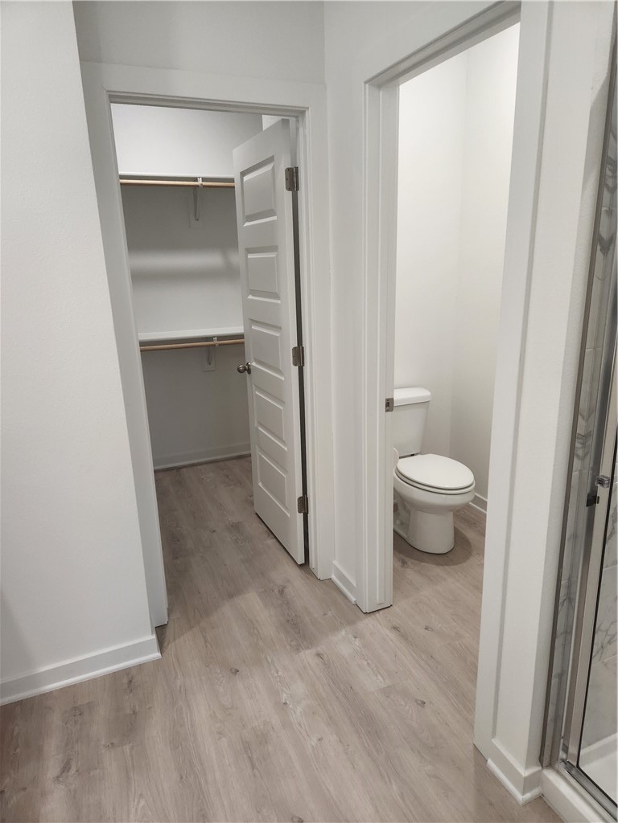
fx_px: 547
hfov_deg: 58.9
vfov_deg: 73.9
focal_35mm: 23
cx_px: 309
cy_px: 412
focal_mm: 5.4
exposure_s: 1/180
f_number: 1.8
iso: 200
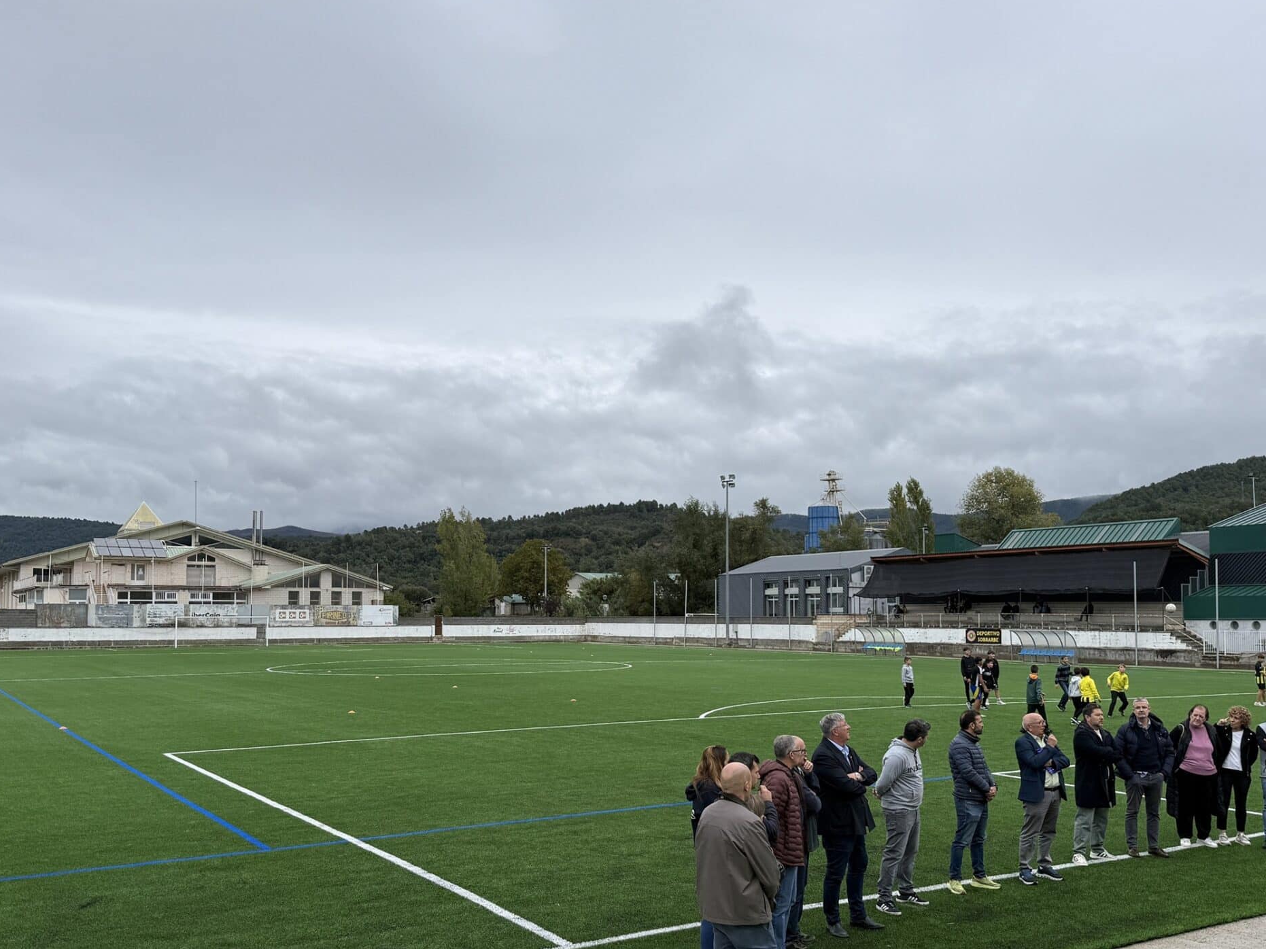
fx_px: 1207
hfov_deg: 55.3
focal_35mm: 33
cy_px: 558
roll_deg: -0.4
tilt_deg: +2.5
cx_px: 613
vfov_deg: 42.8
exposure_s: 1/1230
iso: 80
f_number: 1.78
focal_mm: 6.76
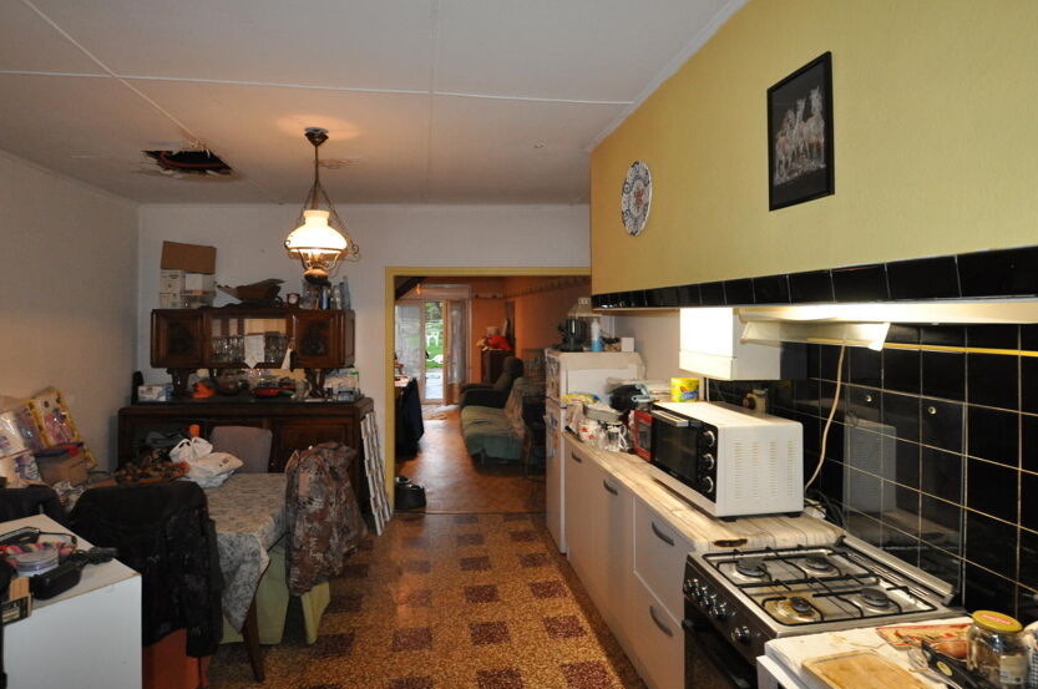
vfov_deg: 67.0
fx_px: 518
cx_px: 493
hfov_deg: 90.0
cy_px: 303
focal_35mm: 18
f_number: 3.5
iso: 800
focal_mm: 10
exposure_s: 1/60
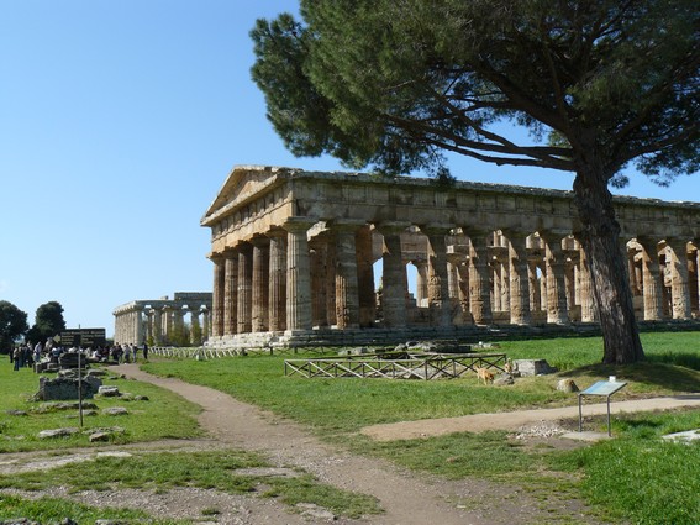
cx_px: 350
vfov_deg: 39.6
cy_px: 262
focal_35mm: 36
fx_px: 728
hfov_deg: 51.4
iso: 100
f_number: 5.6
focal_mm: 6
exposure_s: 1/320
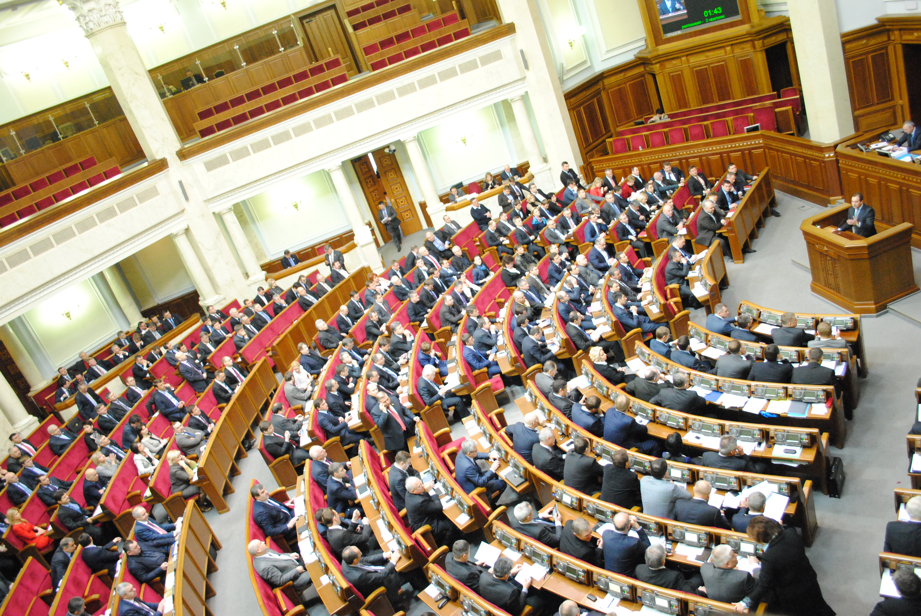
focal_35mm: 27
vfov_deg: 48.0
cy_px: 308
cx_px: 460
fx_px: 692
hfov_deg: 67.3
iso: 1600
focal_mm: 18
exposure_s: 1/60
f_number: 3.5
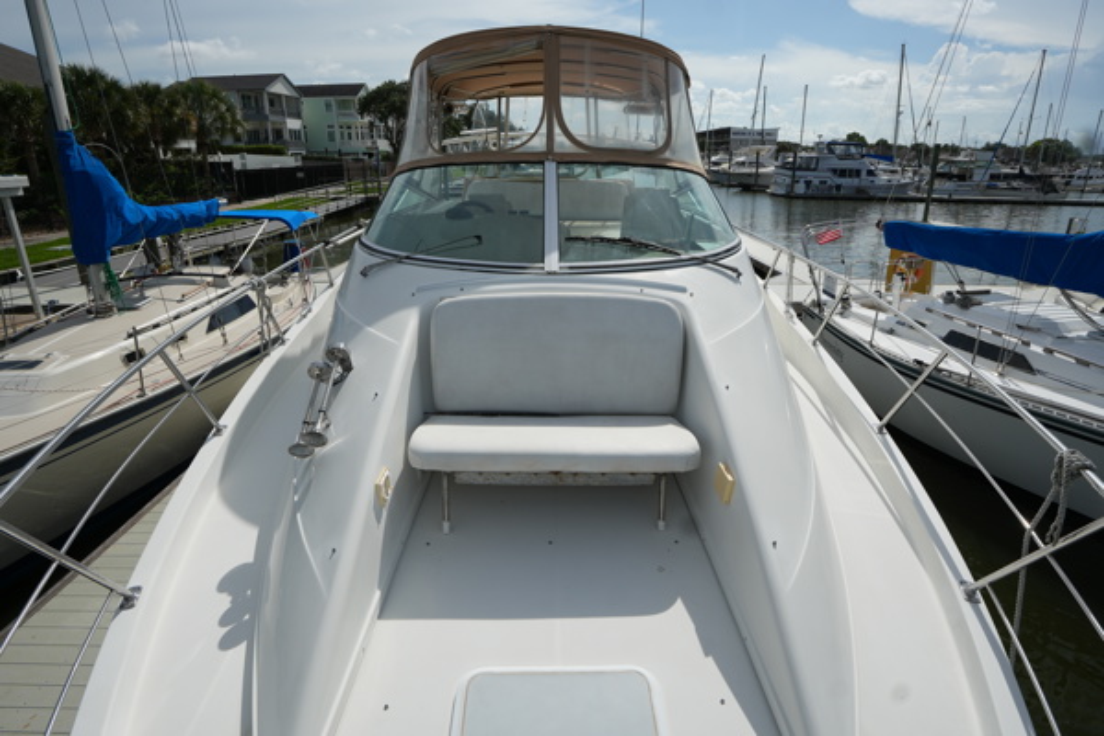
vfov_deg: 67.4
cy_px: 368
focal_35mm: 18
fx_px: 552
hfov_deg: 90.0
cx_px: 552
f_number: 8
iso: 100
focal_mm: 12
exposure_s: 1/640
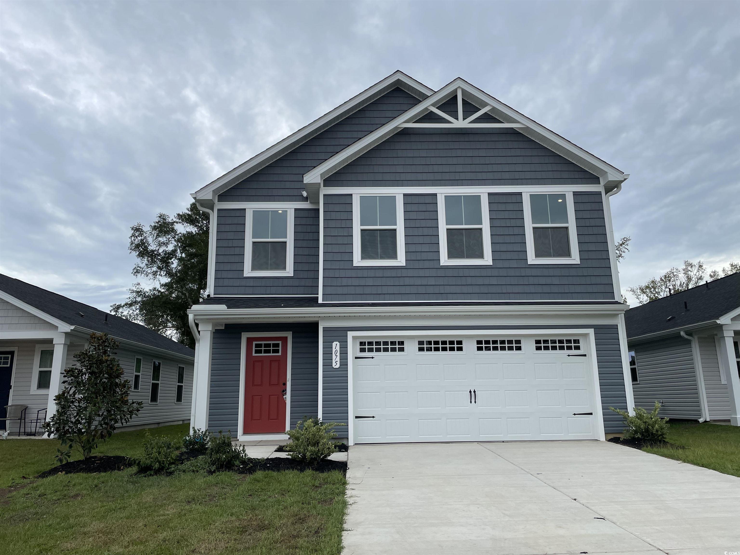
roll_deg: +1.5
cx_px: 370
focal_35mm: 26
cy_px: 278
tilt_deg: +14.2
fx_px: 556
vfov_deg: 53.1
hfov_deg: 67.3
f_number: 1.6
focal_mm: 4.2
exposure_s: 1/2451
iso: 32
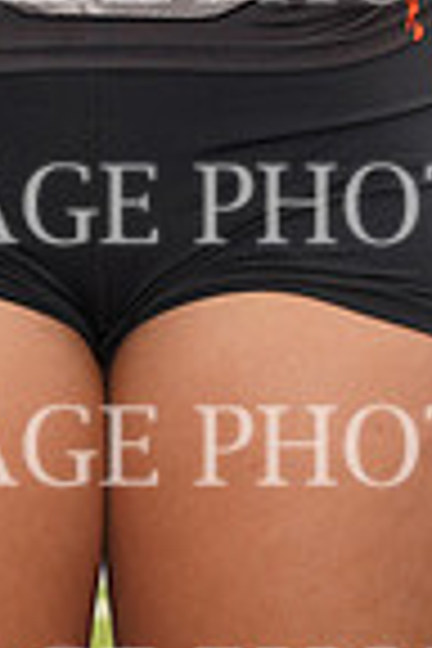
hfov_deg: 3.3
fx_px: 7595
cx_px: 164
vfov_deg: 4.8
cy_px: -400
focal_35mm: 422
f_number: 8
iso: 100
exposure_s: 1/200
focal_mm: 105
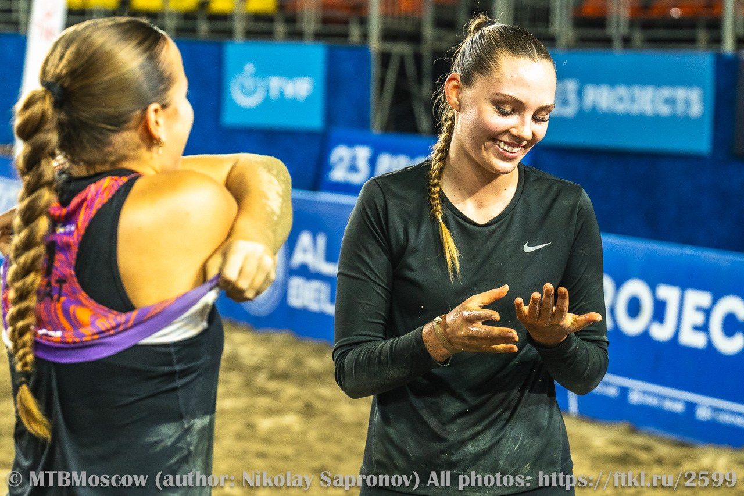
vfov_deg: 13.0
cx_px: 372
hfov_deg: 19.5
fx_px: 2170
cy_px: 248
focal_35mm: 105
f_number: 3.2
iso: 1600
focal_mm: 70
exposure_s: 1/1000
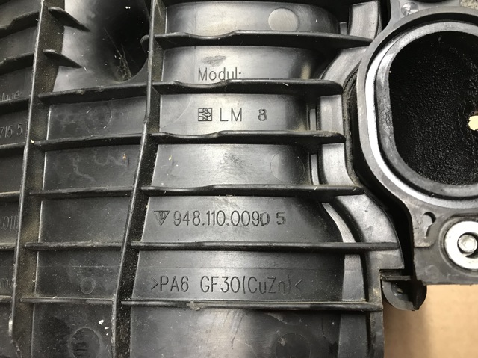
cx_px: 239
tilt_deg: -75.1
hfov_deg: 63.5
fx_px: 386
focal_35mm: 28
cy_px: 179
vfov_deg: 49.7
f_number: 1.8
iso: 64
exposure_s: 1/17
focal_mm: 3.99
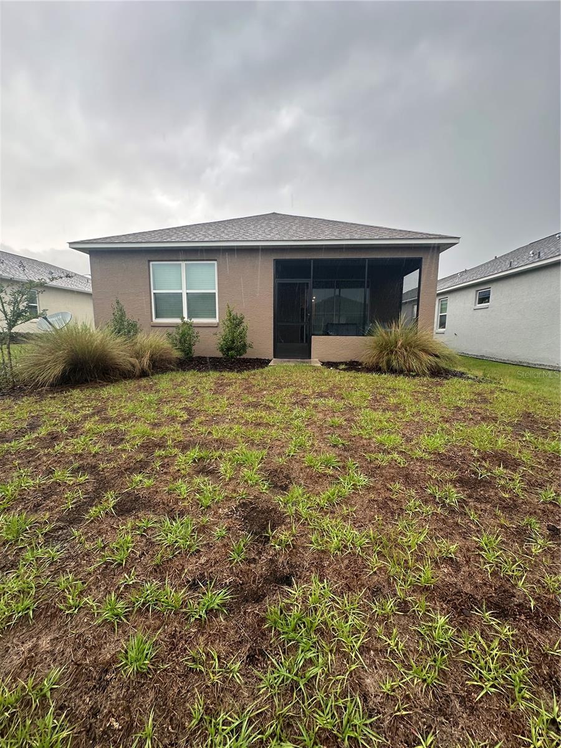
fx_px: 303
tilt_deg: -8.3
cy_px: 374
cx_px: 280
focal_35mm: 14
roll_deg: -1.1
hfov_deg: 85.7
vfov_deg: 102.1
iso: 50
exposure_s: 1/99
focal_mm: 2.22
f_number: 2.2
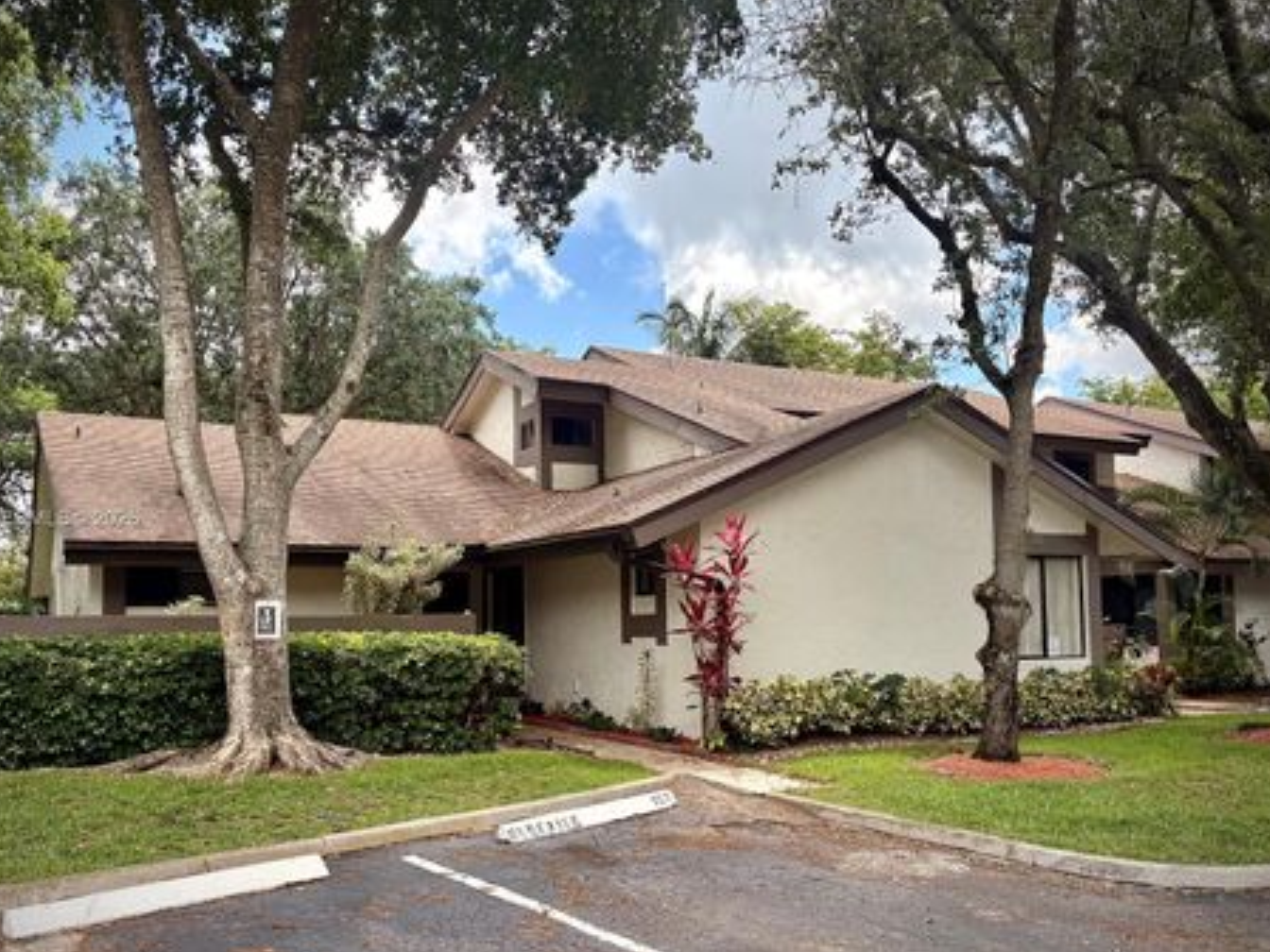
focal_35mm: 29
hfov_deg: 61.5
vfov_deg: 48.2
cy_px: 520
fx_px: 1064
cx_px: 573
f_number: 1.6
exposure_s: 1/1196
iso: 64
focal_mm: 5.96
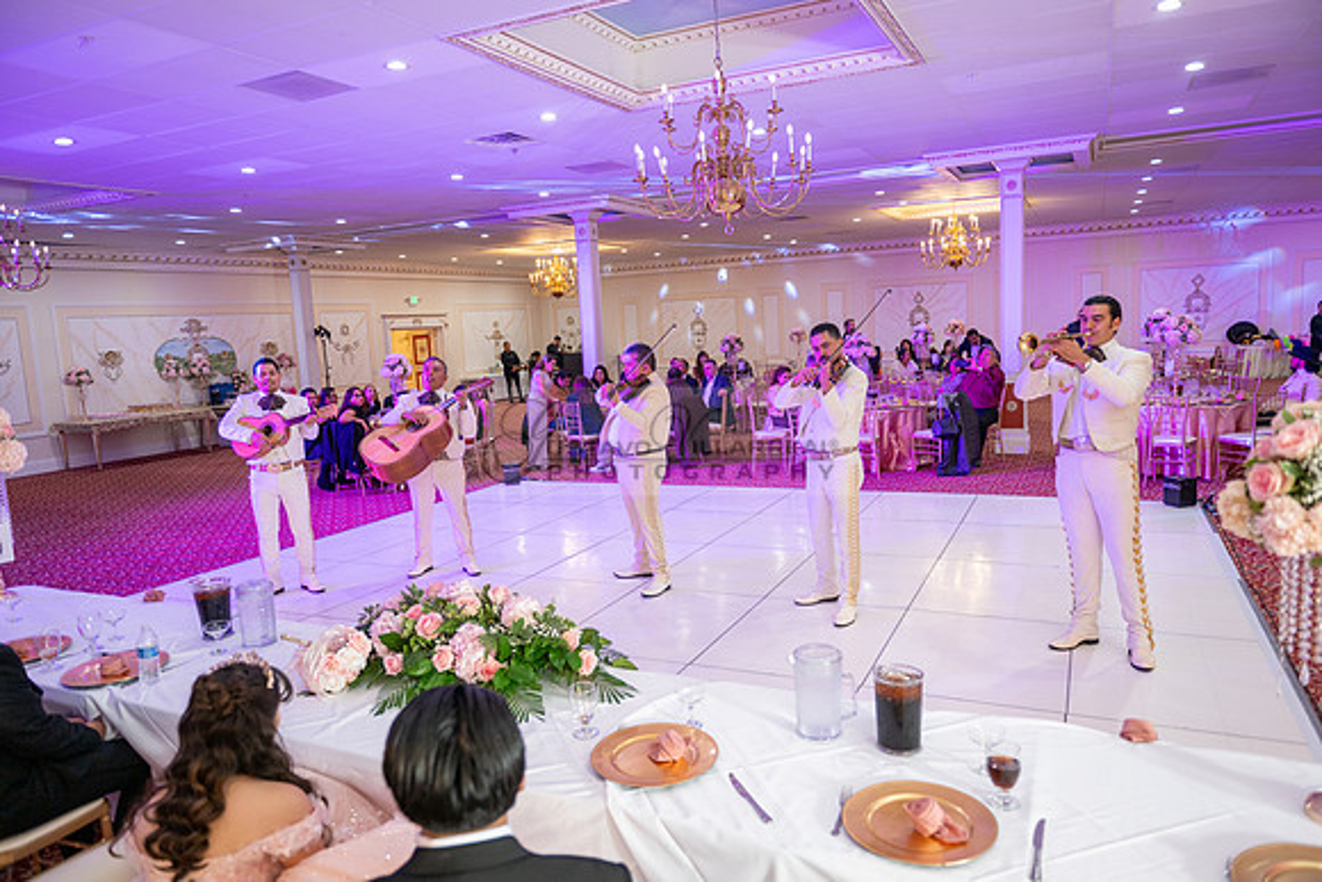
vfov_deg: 53.2
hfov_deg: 73.7
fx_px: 881
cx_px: 661
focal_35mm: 24
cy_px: 441
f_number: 2.8
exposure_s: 1/80
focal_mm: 24
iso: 320
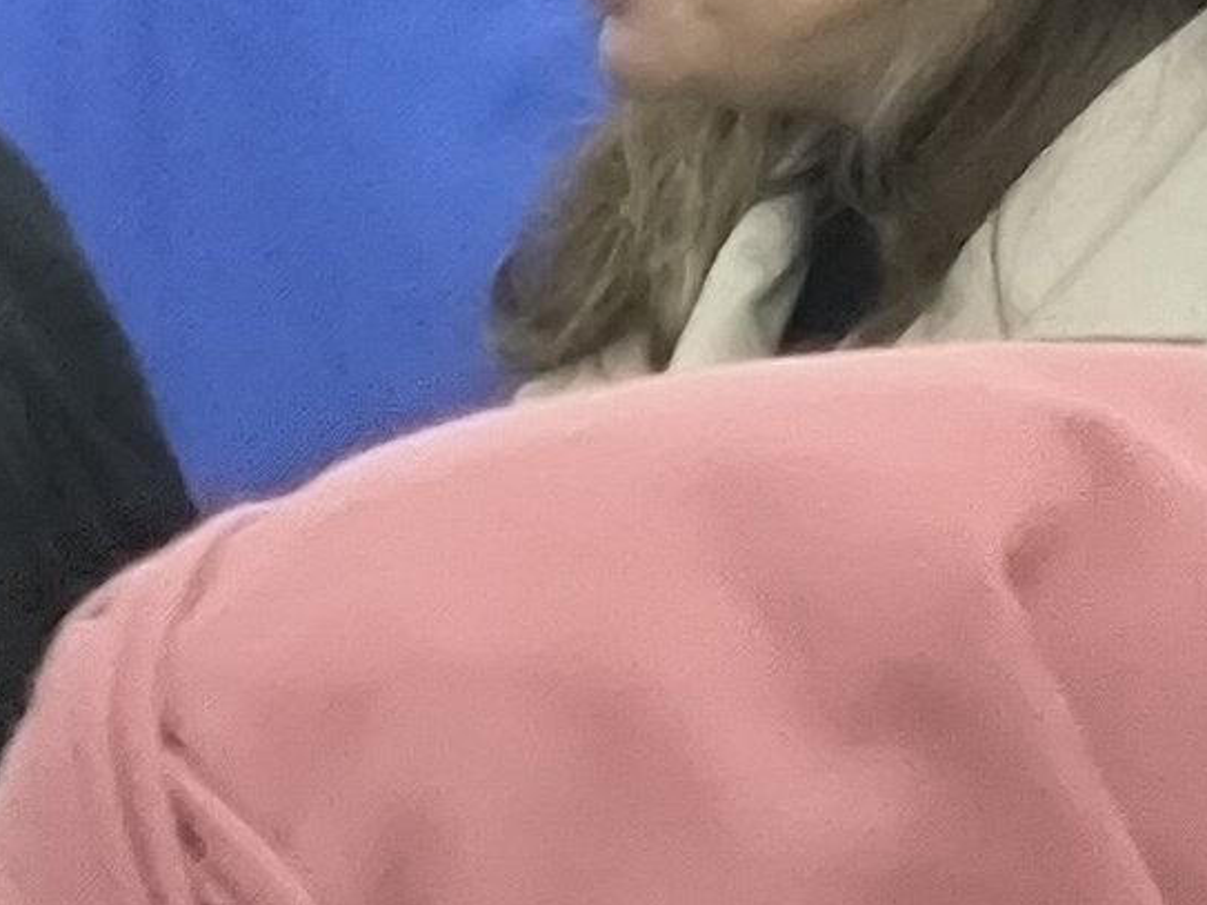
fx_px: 13142
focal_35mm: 377
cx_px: -2287
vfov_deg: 3.9
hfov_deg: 5.0
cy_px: 2277
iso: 800
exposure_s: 1/100
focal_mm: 7.1
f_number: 1.9
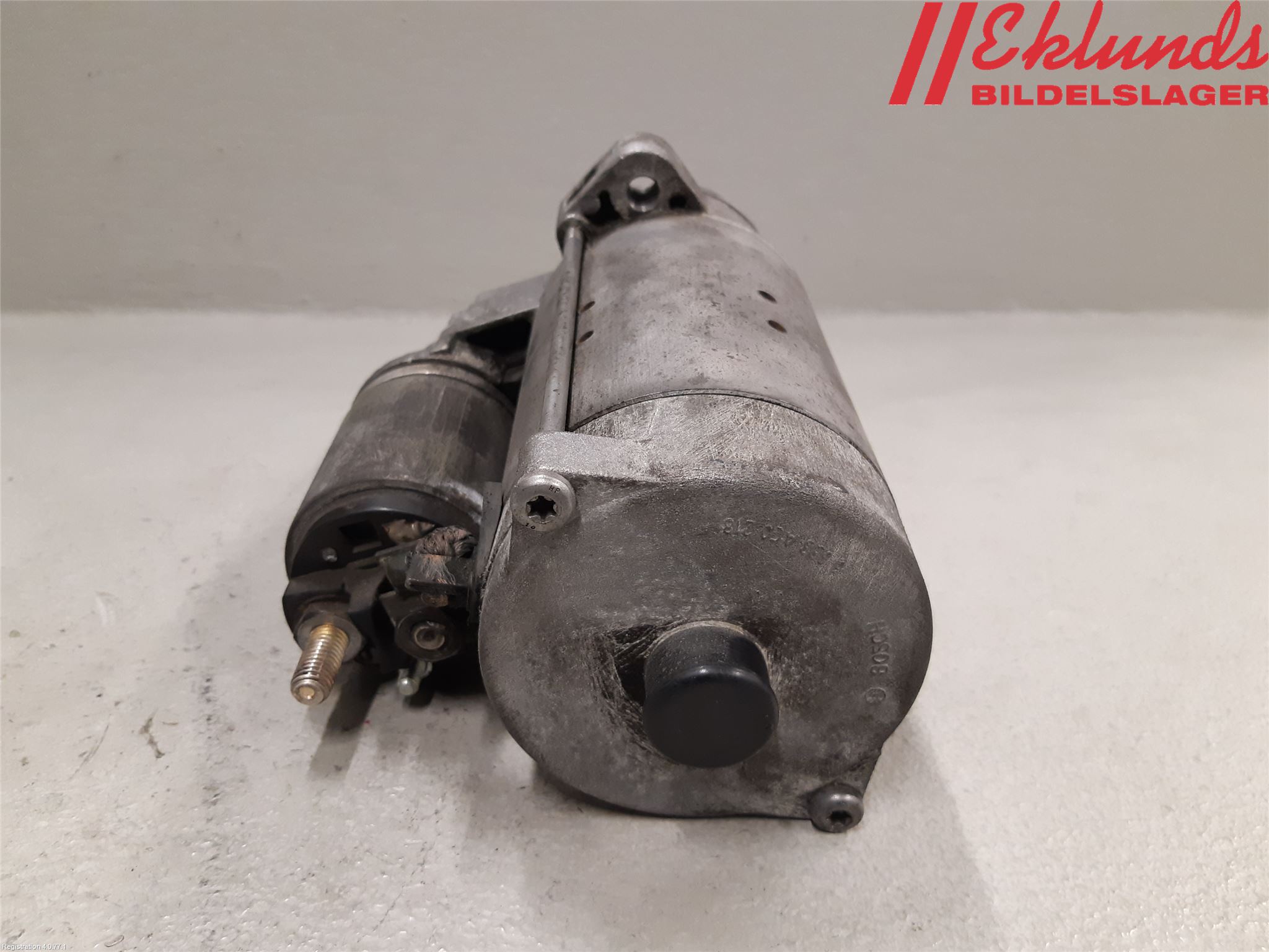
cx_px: 634
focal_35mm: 26
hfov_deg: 67.3
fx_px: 953
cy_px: 476
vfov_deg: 53.1
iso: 160
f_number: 1.7
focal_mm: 3.93
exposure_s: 1/50
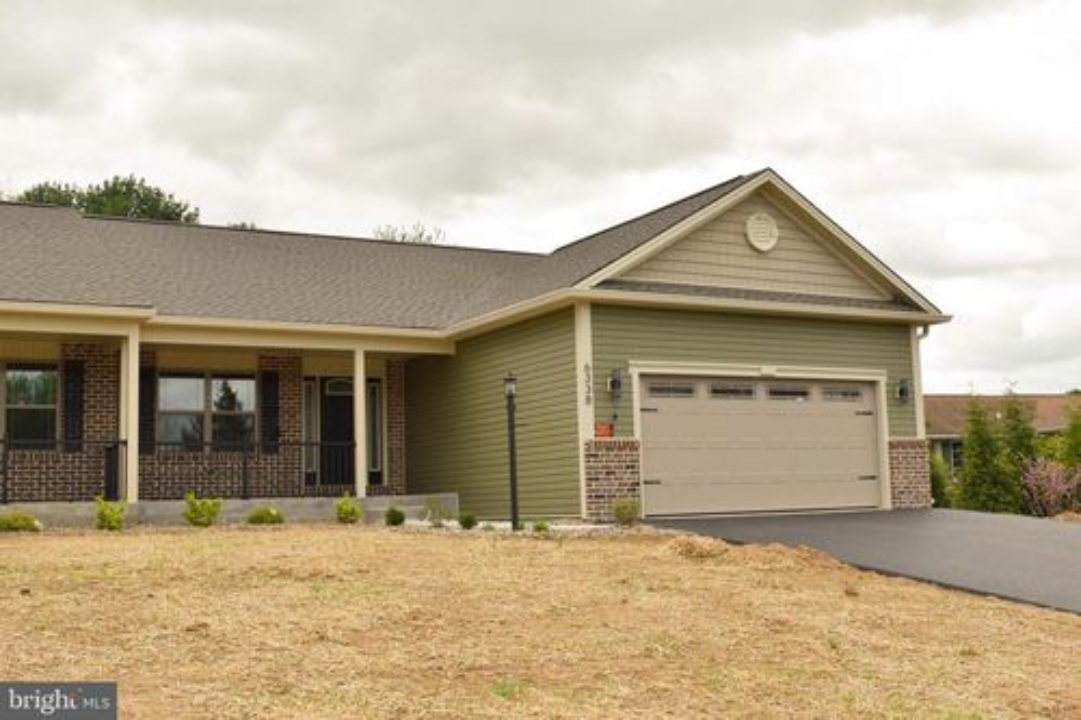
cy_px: 360
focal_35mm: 39
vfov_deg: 34.2
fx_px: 1171
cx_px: 540
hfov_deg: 49.6
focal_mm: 26
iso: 100
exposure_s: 1/200
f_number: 9
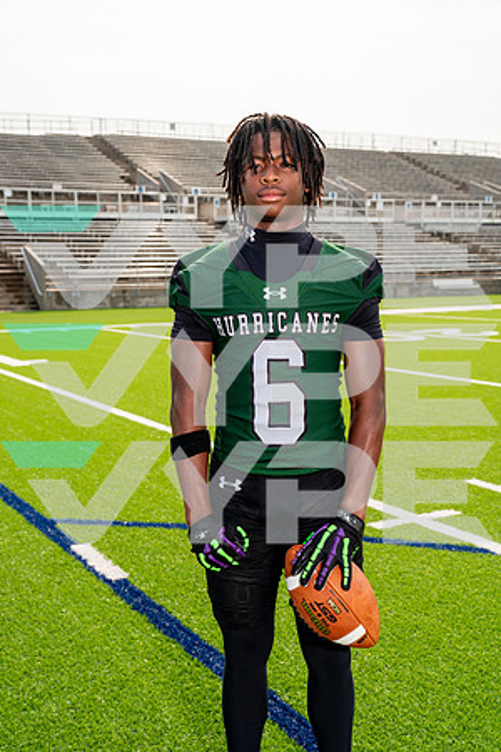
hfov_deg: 30.5
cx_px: 250
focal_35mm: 44
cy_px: 376
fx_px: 918
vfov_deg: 44.5
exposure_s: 1/320
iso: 100
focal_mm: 44
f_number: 5.6
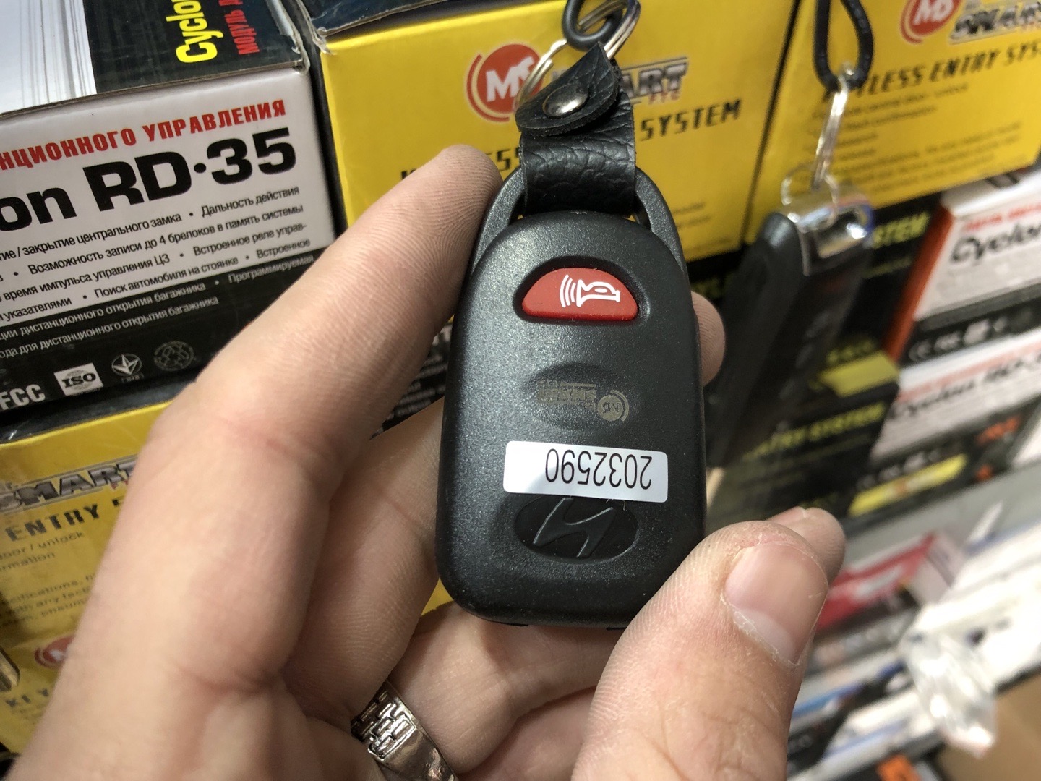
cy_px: 390
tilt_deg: -51.7
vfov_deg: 49.7
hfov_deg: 63.4
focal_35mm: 28
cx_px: 520
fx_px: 842
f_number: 1.8
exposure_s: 1/30
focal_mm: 4
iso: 40
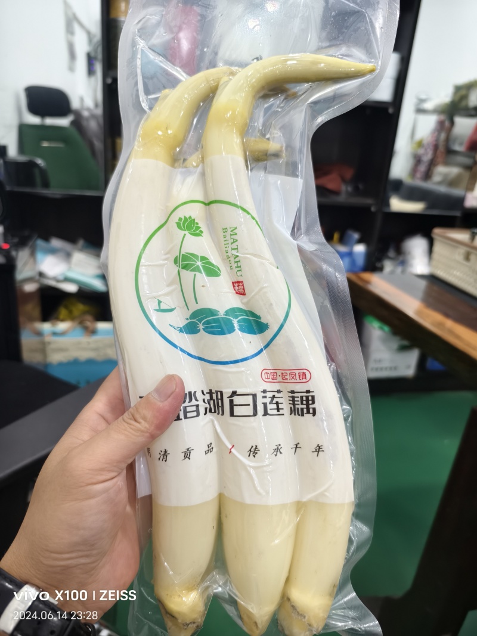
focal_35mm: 23
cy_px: 318
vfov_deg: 73.9
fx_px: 423
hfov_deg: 58.9
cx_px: 238
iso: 640
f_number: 1.57
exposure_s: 1/50
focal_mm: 5.6
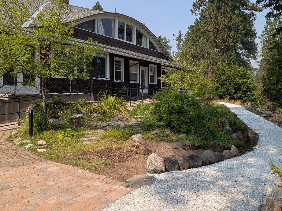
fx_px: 253
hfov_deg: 58.1
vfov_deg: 45.3
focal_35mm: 31
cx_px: 162
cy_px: 92
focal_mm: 4.53
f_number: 1.7
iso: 30
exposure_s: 1/1106
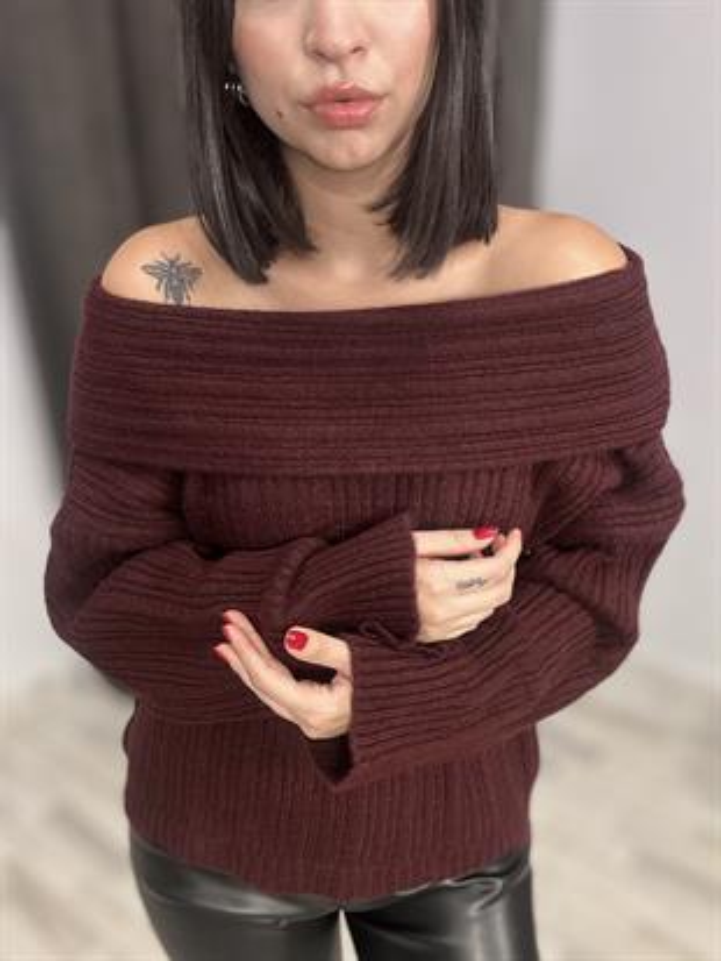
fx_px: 833
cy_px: 480
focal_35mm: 30
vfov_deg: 59.9
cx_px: 360
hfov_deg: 46.8
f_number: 1.9
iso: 125
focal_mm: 2.69
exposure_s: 1/50
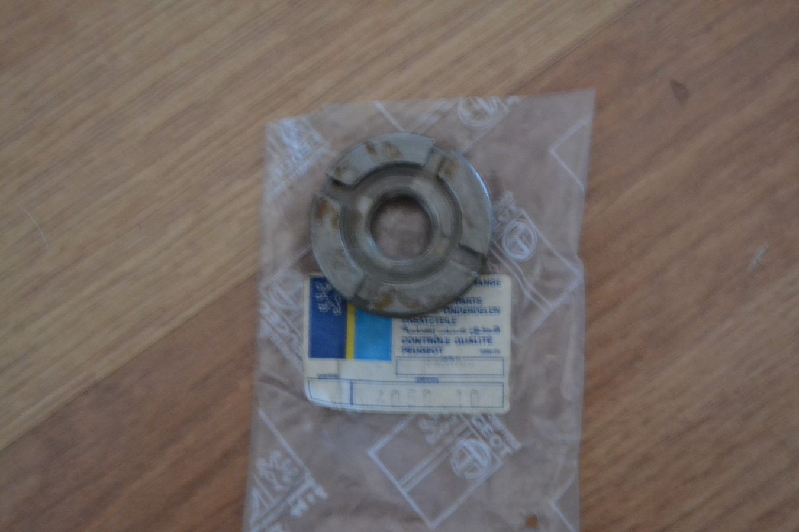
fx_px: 1831
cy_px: 266
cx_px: 400
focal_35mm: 82
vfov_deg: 16.6
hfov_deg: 24.6
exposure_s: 1/4
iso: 3200
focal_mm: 55
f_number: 5.6
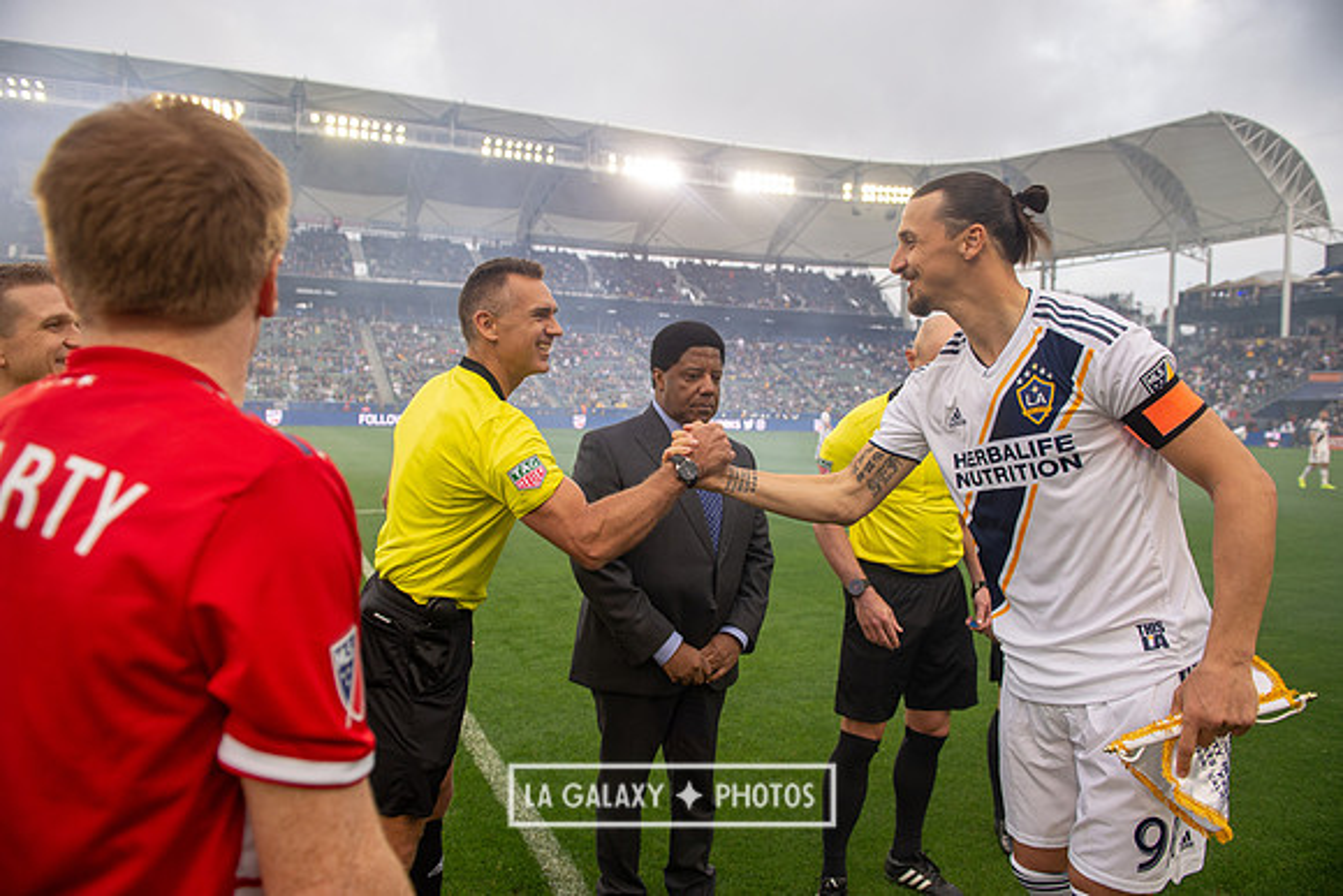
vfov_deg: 53.2
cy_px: 448
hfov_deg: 73.7
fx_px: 896
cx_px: 672
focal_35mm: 24
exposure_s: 1/640
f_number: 3.5
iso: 500
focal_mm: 24
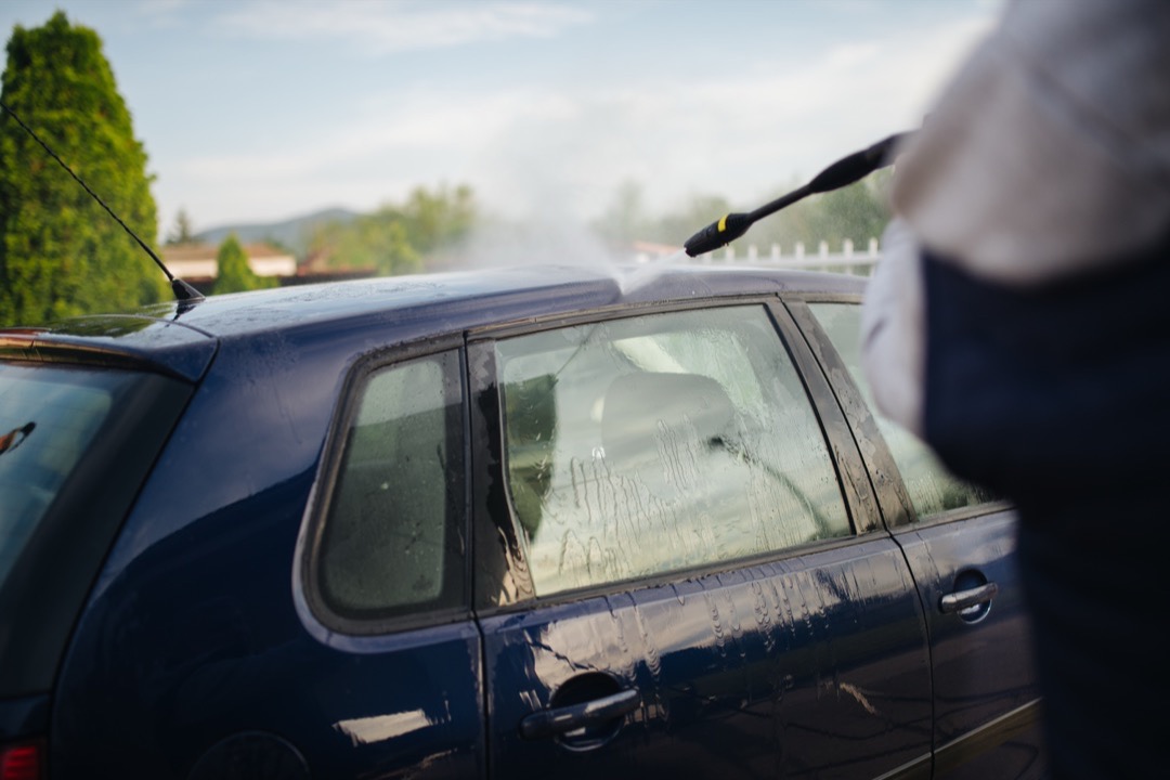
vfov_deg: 37.9
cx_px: 585
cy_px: 390
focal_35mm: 35
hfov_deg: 54.4
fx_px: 1137
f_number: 1.4
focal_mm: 35
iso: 200
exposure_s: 1/4000
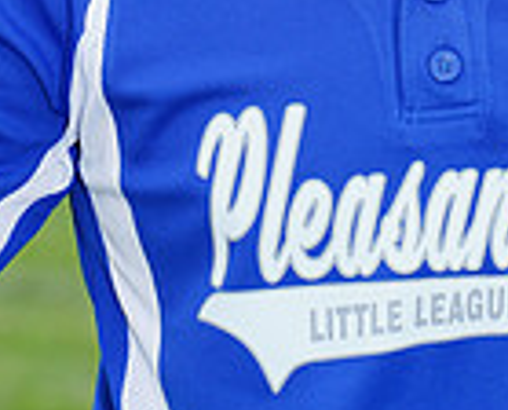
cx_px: 413
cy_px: -207
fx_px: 10358
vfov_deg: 2.3
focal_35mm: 687
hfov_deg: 2.8
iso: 200
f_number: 8
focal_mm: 176
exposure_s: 1/200
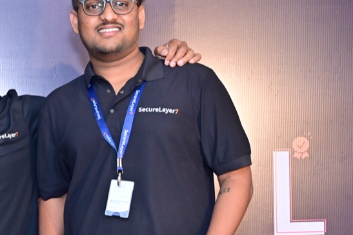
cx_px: -34
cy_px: 143
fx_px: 1078
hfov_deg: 17.9
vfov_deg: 12.4
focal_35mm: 110
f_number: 4
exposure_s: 1/125
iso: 800
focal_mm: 43
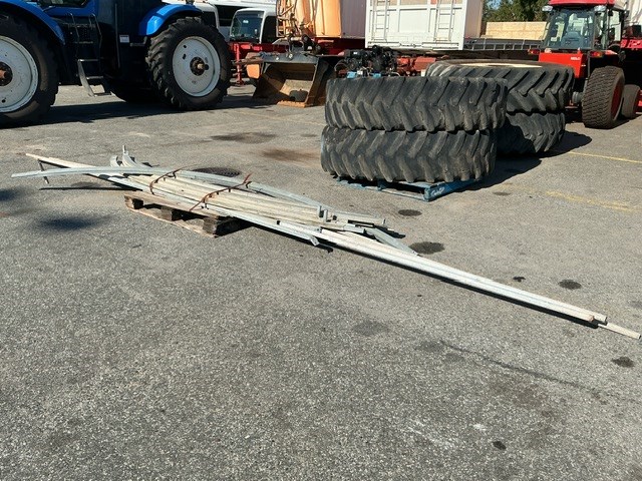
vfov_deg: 48.2
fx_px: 538
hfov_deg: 61.7
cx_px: 321
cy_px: 240
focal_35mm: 29
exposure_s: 1/1984
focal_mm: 3
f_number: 1.8
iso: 25
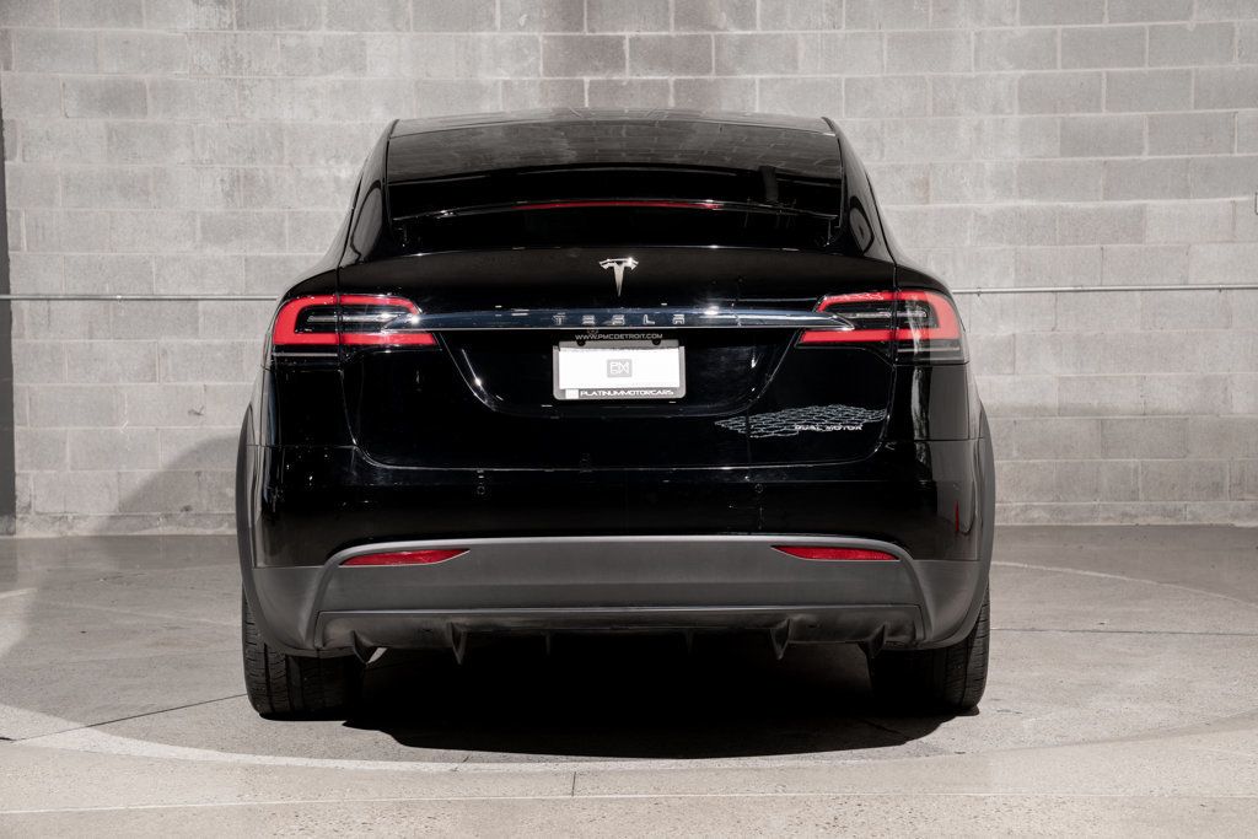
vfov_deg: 19.6
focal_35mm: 69
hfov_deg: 29.1
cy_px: 420
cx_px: 641
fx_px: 2424
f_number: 6.3
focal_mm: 68
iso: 250
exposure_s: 1/50
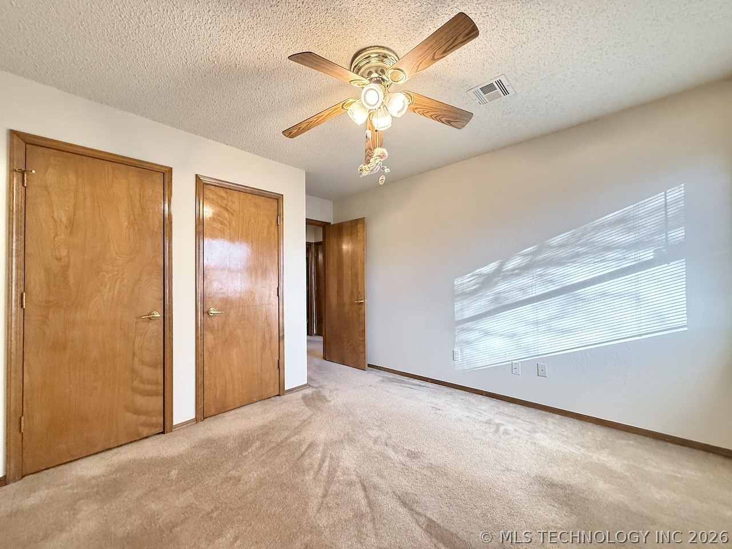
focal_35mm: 14
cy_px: 274
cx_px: 366
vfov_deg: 85.7
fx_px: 296
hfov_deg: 102.1
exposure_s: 1/120
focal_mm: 2.22
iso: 640
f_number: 2.2
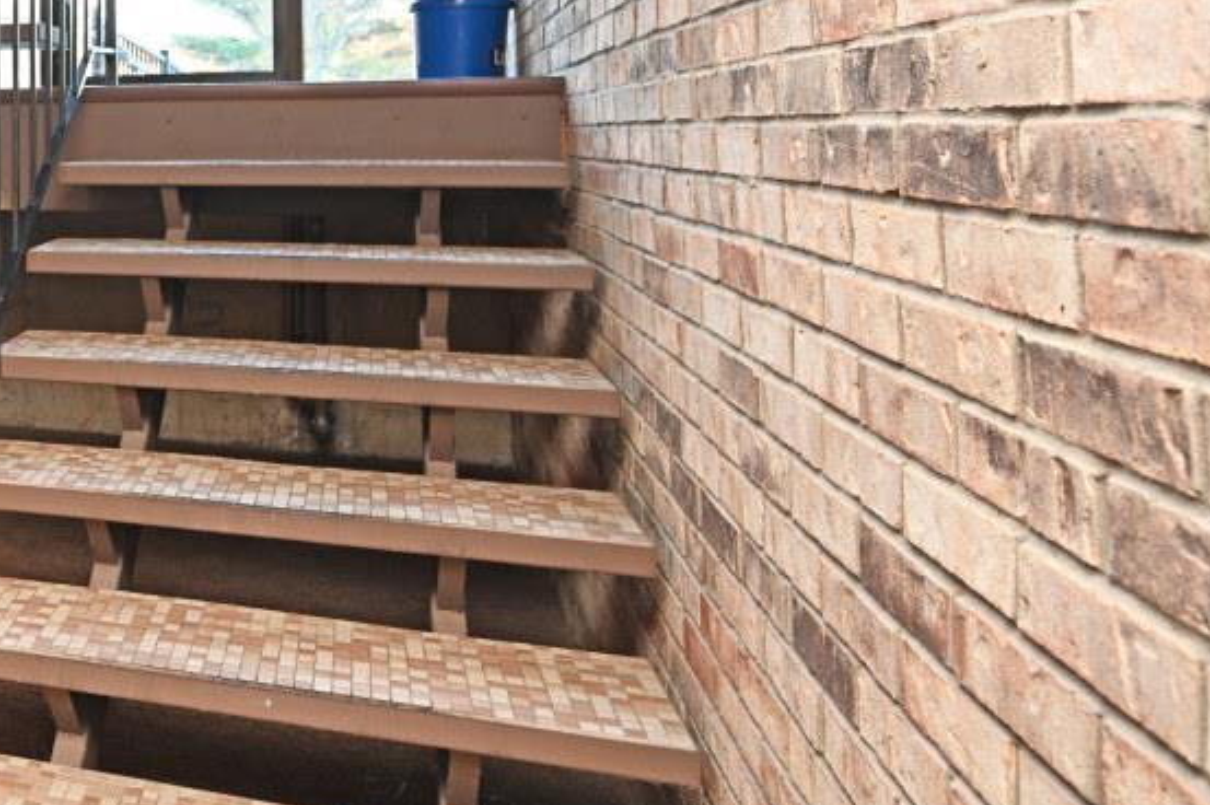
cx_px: -179
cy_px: 129
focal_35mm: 38
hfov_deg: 39.4
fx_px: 1276
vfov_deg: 33.7
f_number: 4
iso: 900
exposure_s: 1/60
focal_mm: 14
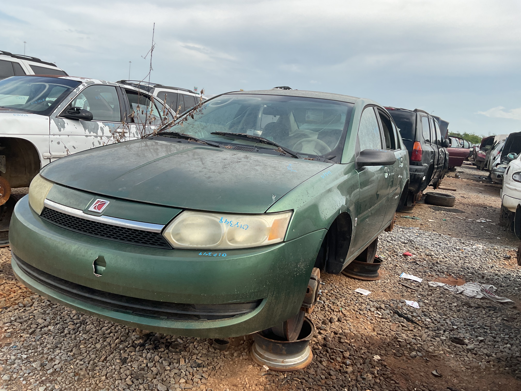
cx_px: 260
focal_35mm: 29
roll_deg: -7.5
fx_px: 436
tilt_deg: -7.4
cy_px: 196
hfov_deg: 61.7
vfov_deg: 48.2
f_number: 1.8
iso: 16
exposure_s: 1/1144
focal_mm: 3
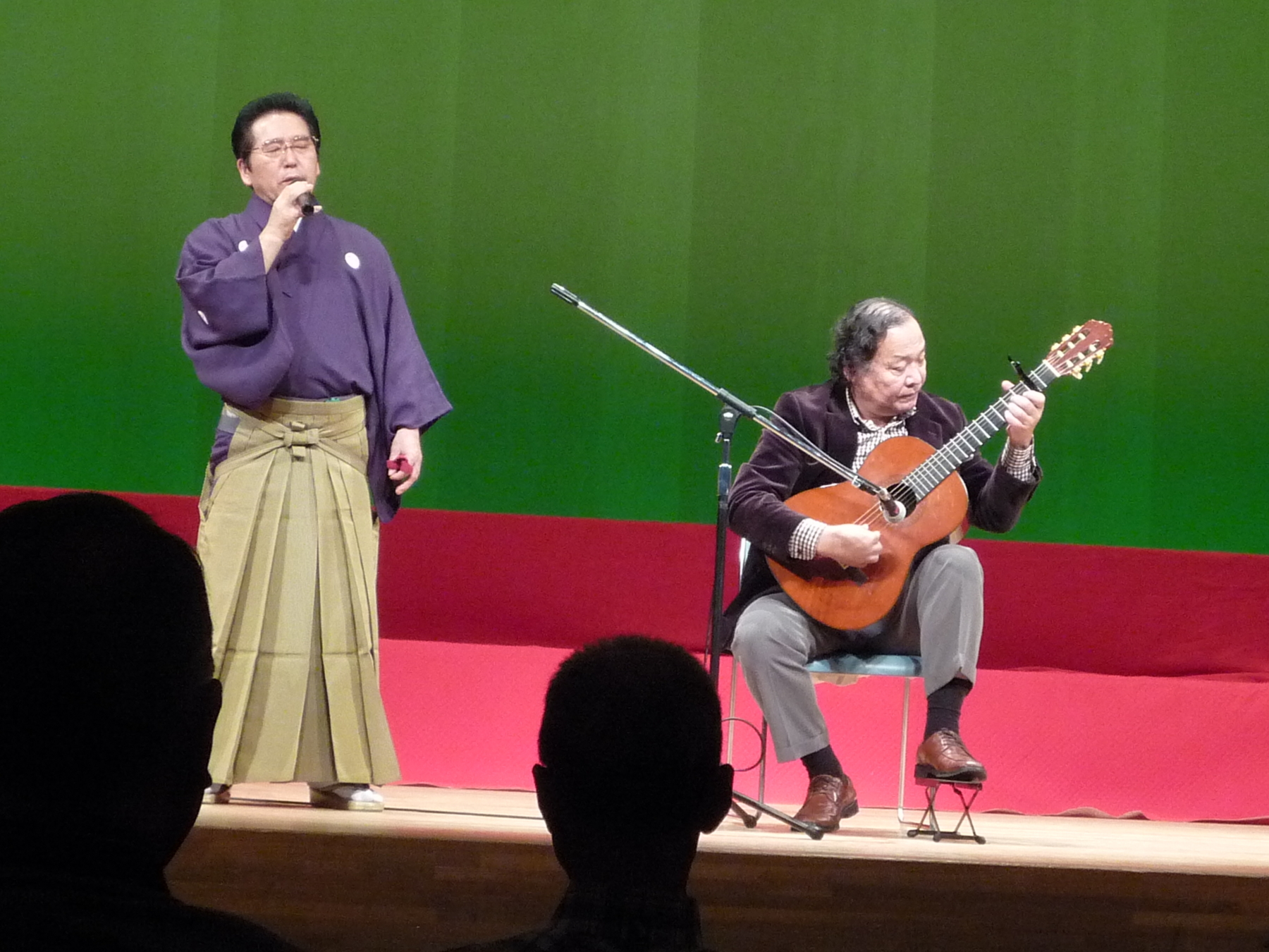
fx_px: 4033
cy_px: 476
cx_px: 634
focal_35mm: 110
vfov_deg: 13.5
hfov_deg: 17.9
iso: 400
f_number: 5.2
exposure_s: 1/25
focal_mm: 10.9
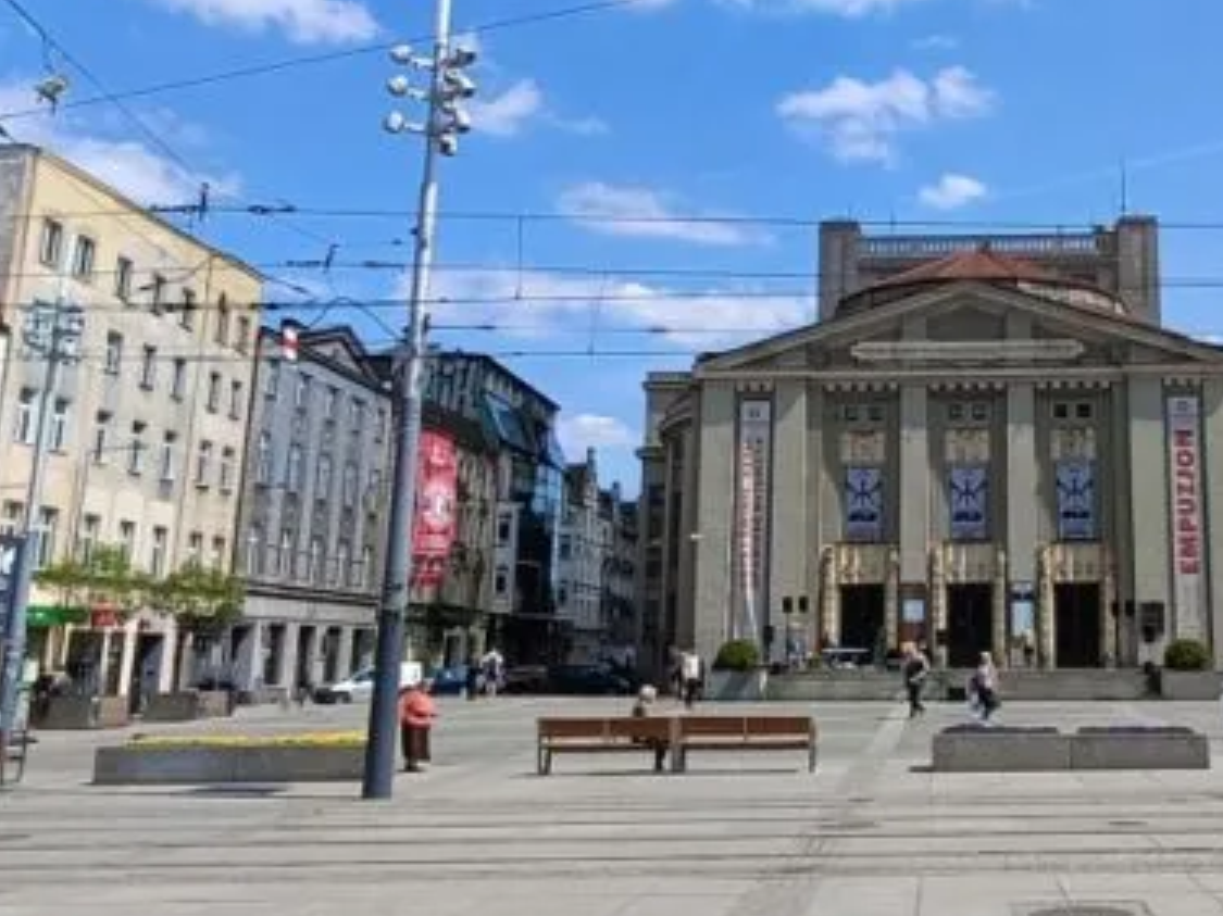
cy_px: 339
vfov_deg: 34.9
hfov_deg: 43.6
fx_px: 1448
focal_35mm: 41
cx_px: 978
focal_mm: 2.78
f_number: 2.2
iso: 64
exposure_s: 1/1377
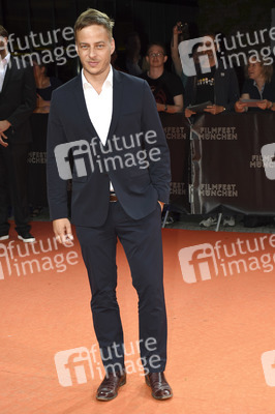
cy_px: 207
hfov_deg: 18.2
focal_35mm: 75
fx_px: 861
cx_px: 138
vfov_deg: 27.0
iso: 400
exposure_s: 1/160
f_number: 6.3
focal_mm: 50
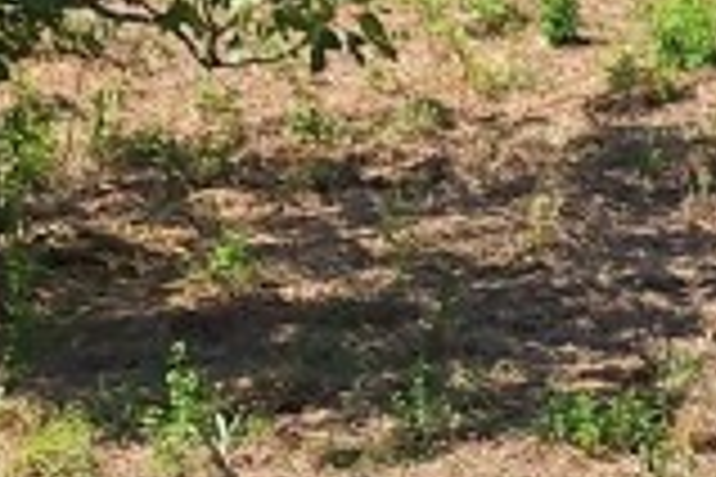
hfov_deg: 10.9
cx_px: 1837
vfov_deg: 8.5
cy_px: -400
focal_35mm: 154
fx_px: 3063
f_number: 1.8
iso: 40
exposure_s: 1/2151
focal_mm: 5.54
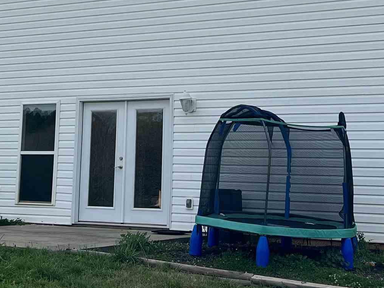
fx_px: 876
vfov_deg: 18.5
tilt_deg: +7.4
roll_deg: -1.3
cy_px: 67
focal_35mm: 79
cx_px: 187
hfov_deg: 24.7
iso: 50
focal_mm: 5.7
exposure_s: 1/6579
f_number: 1.5
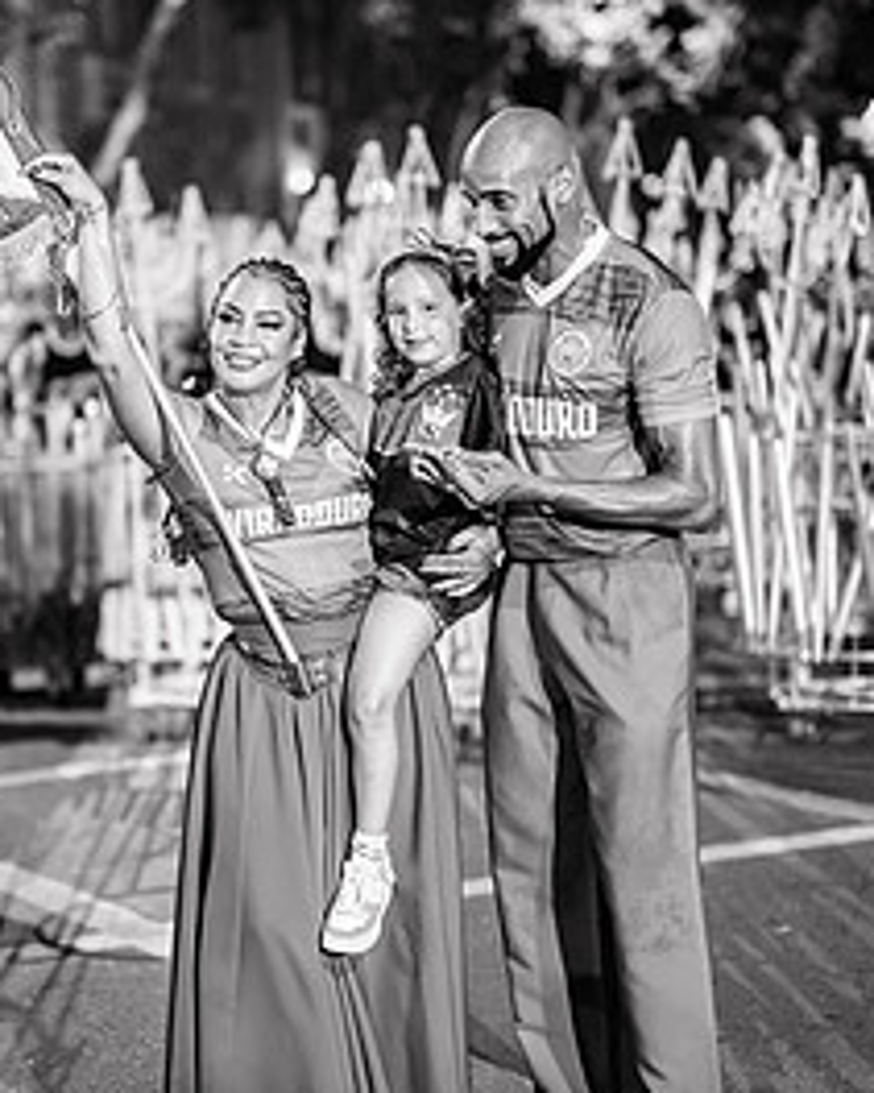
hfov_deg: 19.1
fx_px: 2588
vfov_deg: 23.8
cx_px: 294
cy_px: 460
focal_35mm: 80
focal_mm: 50
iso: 2500
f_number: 1.2
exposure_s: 1/320
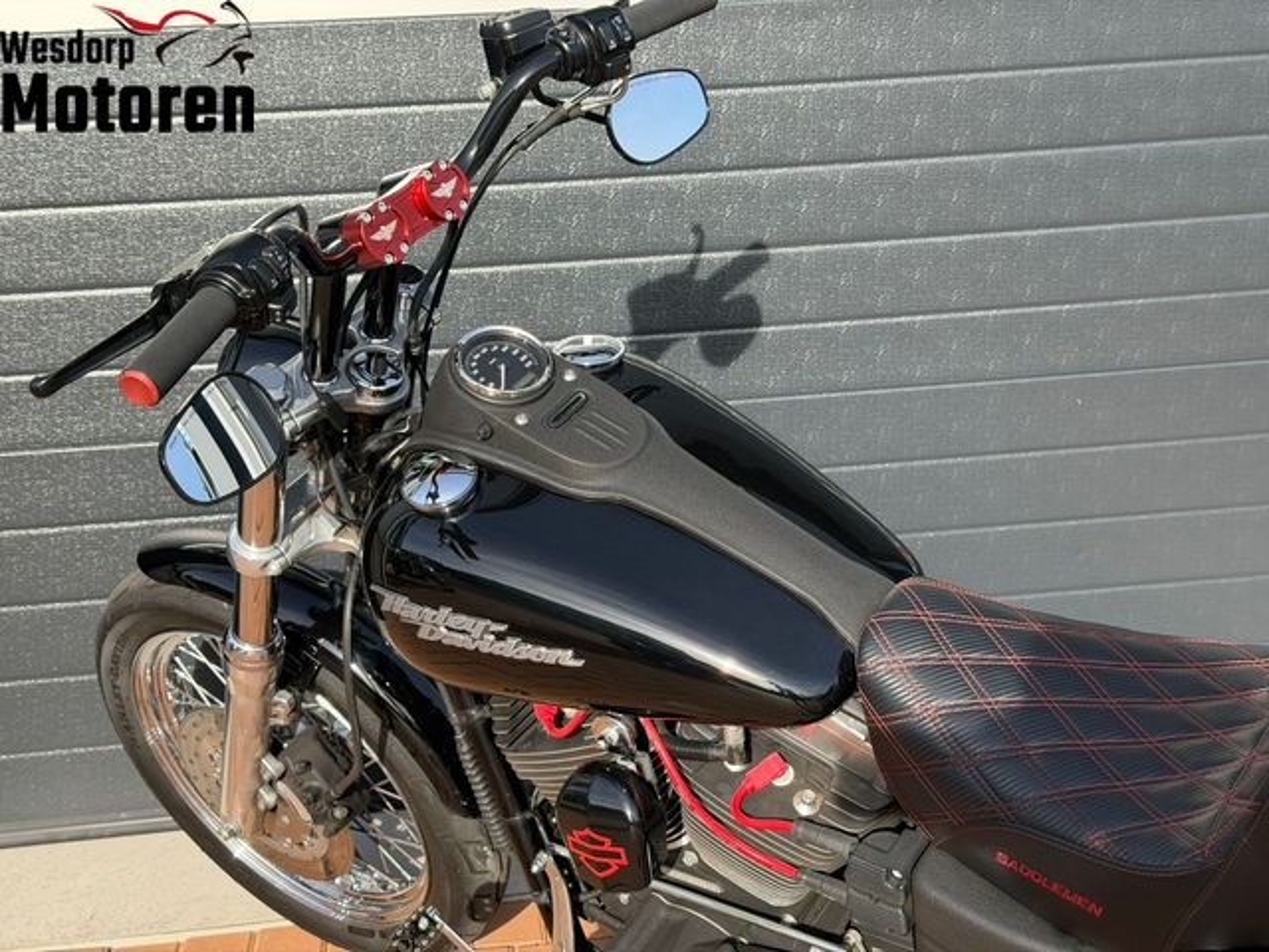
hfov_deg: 39.7
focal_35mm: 48
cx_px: 634
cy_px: 476
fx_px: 1760
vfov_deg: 30.3
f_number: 1.78
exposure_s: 1/1715
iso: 80
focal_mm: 6.76
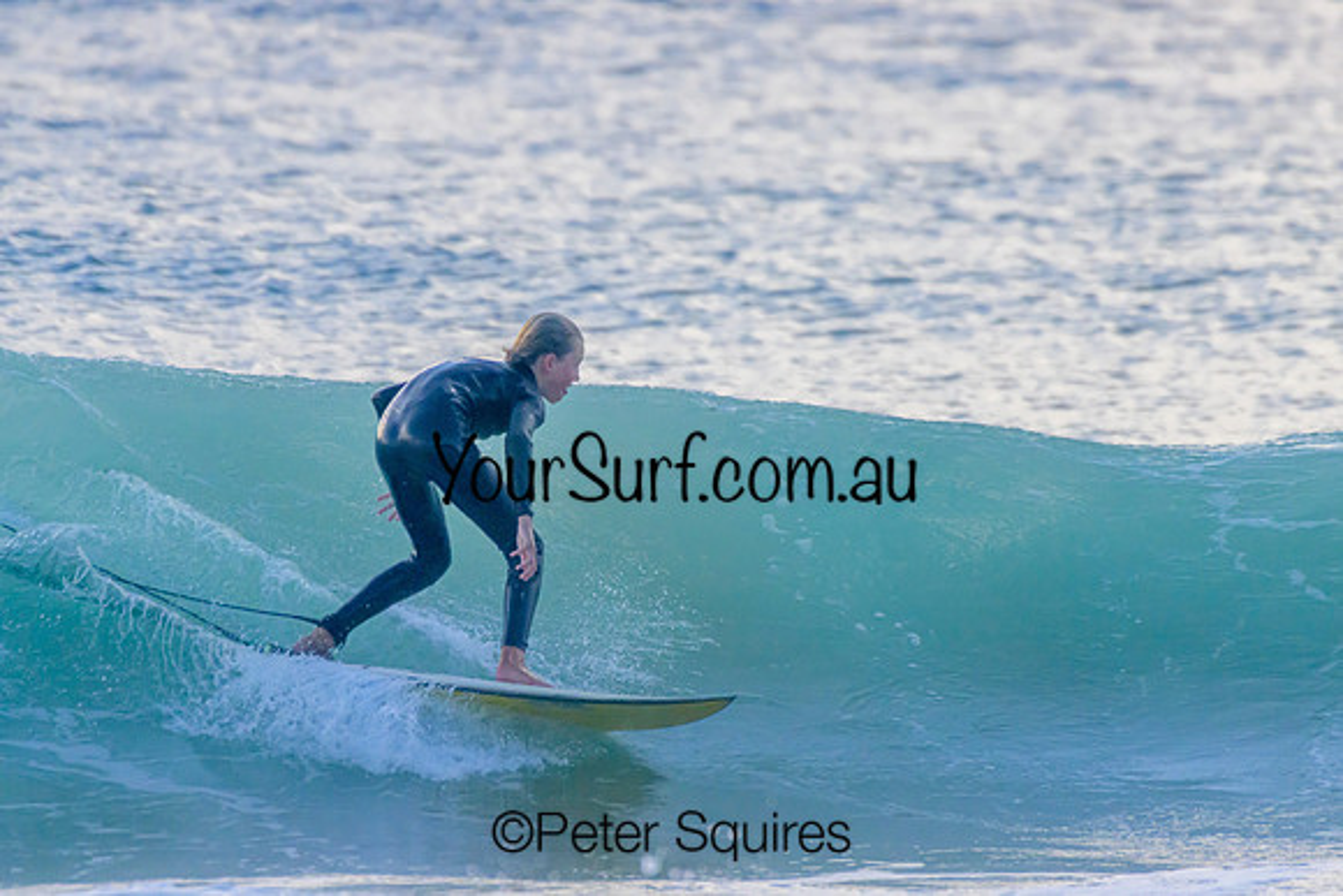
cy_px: 448
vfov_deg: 1.4
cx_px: 672
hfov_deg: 2.1
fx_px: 37313
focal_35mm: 1000
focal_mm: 1000
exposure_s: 1/2000
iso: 2200
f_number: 11
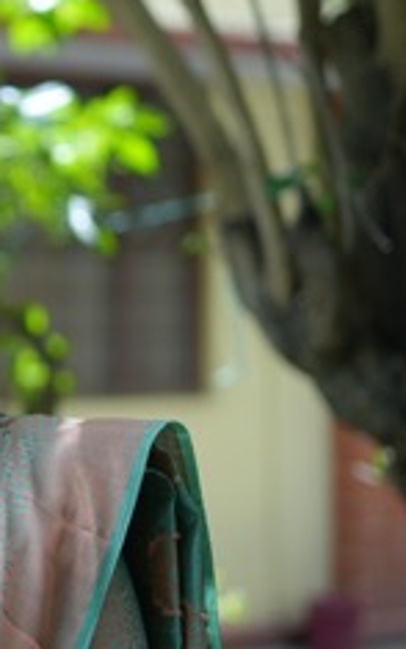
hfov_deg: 12.2
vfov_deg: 20.0
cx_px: -144
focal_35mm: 104
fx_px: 1840
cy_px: 342
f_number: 1.8
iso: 250
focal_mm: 50
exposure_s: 1/1000
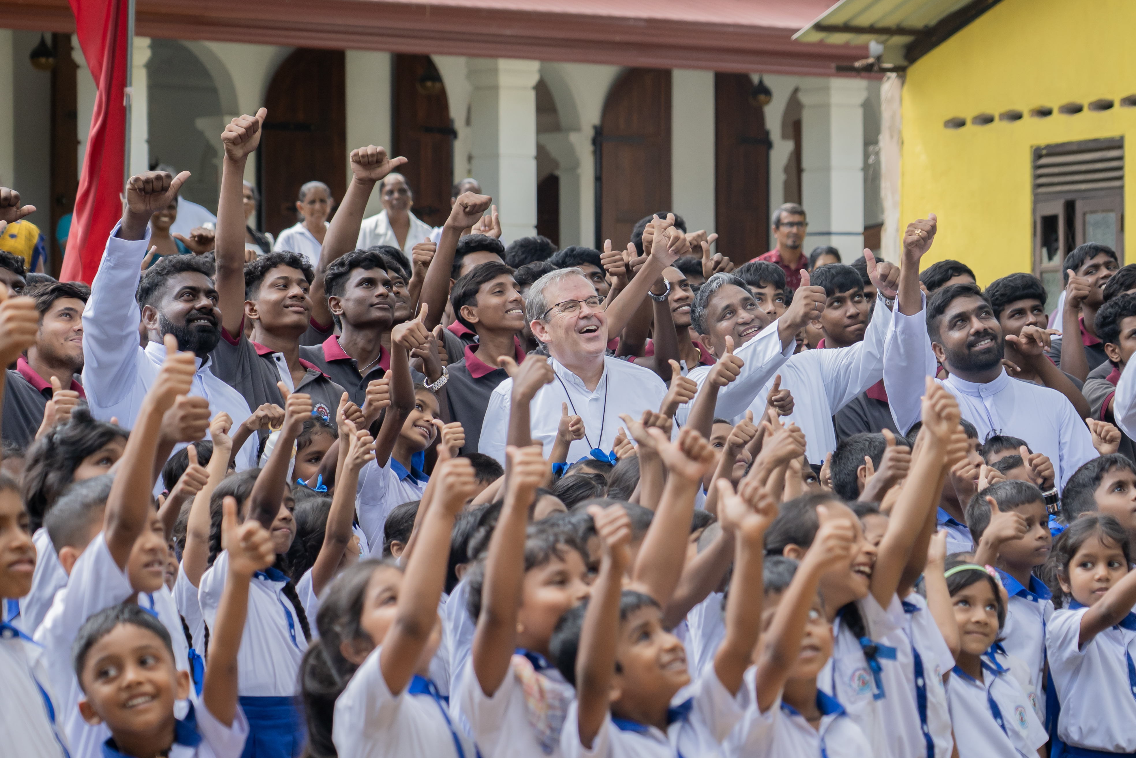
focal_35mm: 64
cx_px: 568
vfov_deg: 21.2
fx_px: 2019
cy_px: 379
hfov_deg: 31.4
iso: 5000
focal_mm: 43
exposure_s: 1/250
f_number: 5
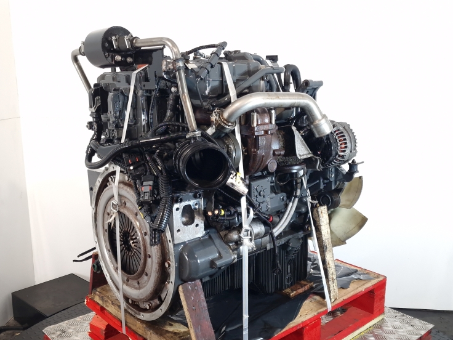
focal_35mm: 25
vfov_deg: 54.8
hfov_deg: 69.4
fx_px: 327
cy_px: 184
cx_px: 217
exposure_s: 1/50
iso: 125
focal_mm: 6.4
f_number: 1.8
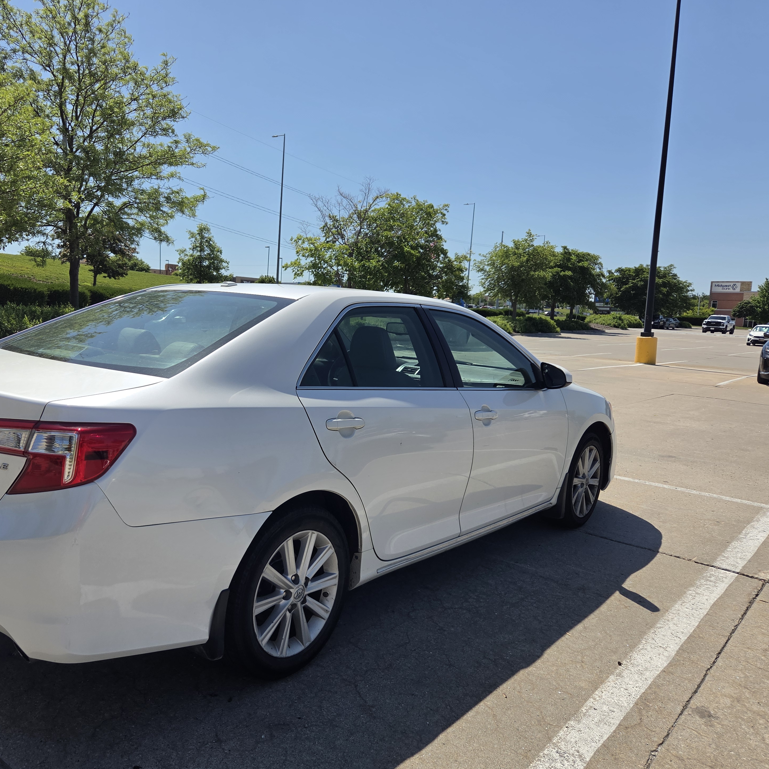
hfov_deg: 56.7
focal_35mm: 28
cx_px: 294
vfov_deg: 57.3
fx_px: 704
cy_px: 389
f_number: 1.8
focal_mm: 5.4
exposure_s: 1/6215
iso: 80
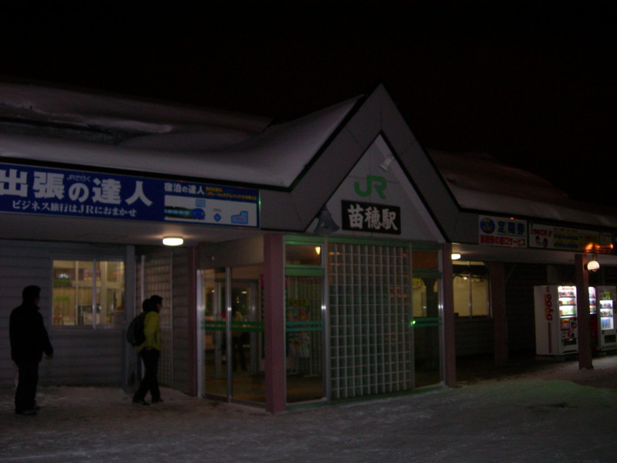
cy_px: 232
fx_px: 677
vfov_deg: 37.7
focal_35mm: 38
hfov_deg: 49.0
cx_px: 308
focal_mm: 7.8
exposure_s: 1/60.1
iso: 200
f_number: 2.8
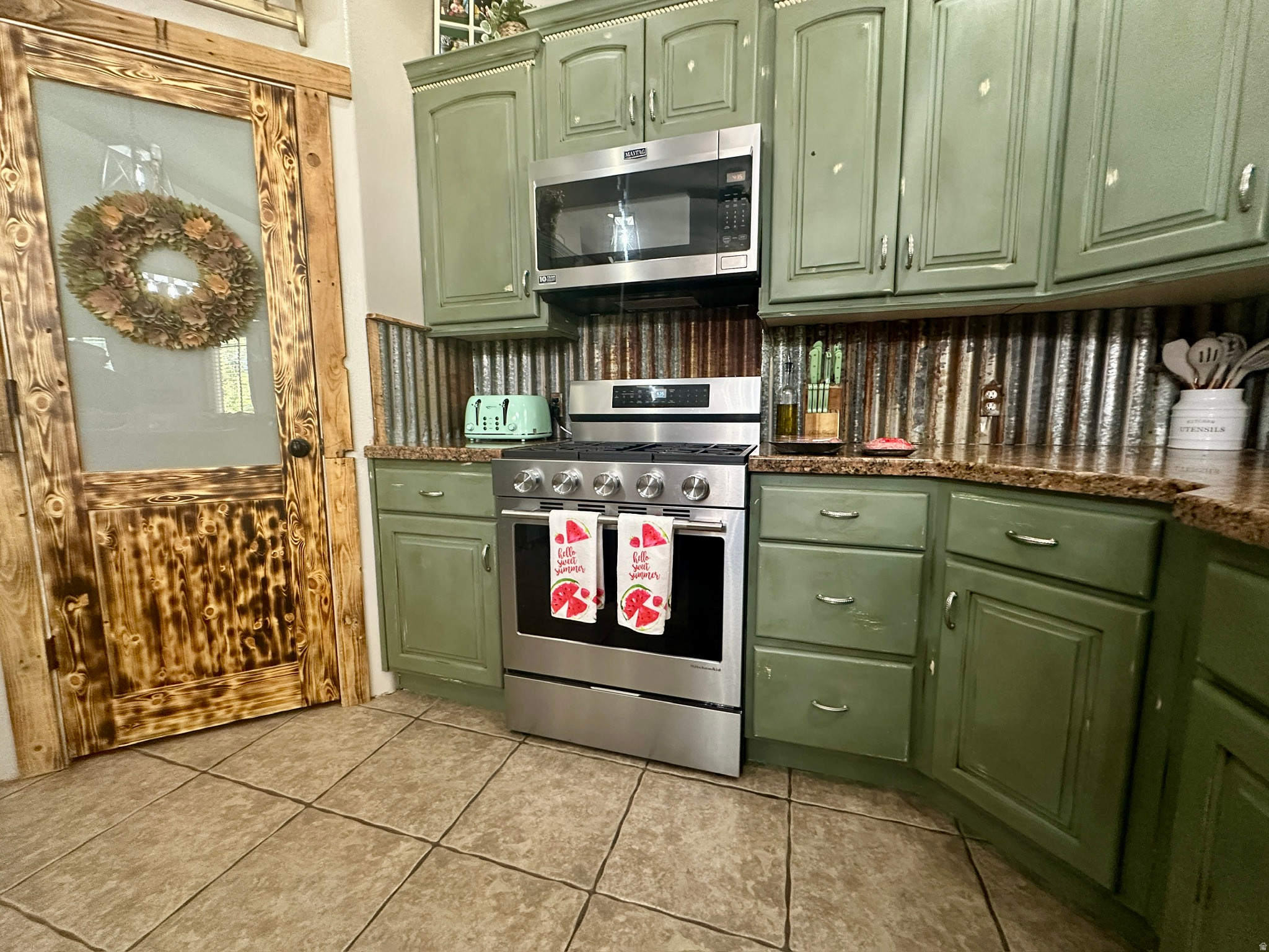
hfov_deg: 102.1
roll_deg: -0.2
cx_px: 634
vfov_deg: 85.7
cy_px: 476
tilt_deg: -6.8
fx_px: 513
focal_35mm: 14
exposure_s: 1/60
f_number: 2.2
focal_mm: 2.22
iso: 500
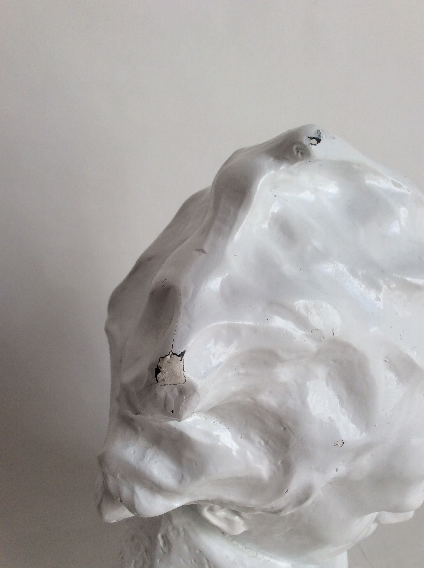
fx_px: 524
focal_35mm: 32
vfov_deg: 56.9
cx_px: 212
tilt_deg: -22.1
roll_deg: +0.7
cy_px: 284
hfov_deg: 44.1
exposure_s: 1/130
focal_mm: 3.3
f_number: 2.4
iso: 32
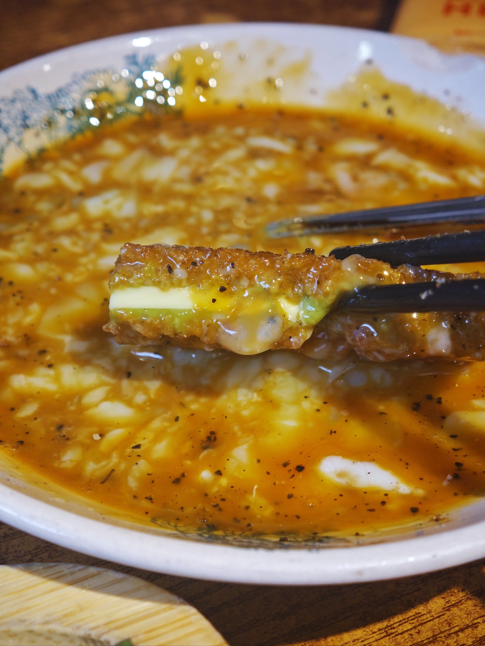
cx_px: 242
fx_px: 1121
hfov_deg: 24.4
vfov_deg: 32.2
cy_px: 323
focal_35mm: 60
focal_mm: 9
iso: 320
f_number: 2
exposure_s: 1/100
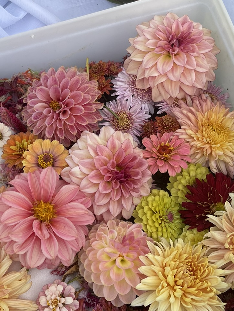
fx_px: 477
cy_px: 116
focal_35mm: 53
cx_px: 46
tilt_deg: -68.8
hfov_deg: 27.0
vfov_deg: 36.0
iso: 32
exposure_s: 1/969
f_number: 1.6
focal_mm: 5.1
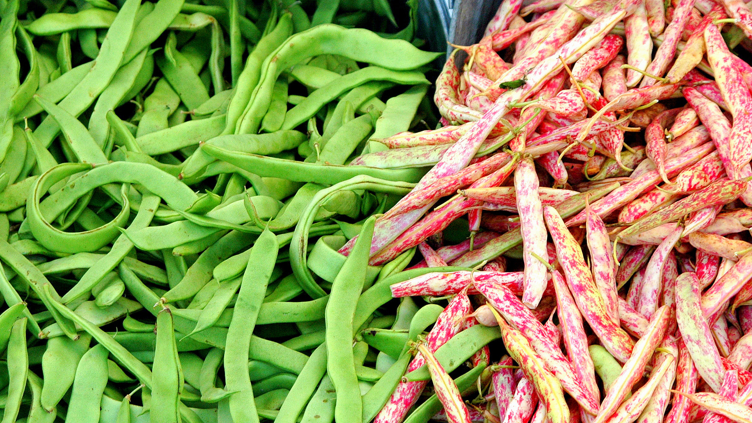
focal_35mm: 164
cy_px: 202
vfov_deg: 7.4
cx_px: 428
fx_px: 3264
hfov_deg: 13.1
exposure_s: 1/125
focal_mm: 85
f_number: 5.3
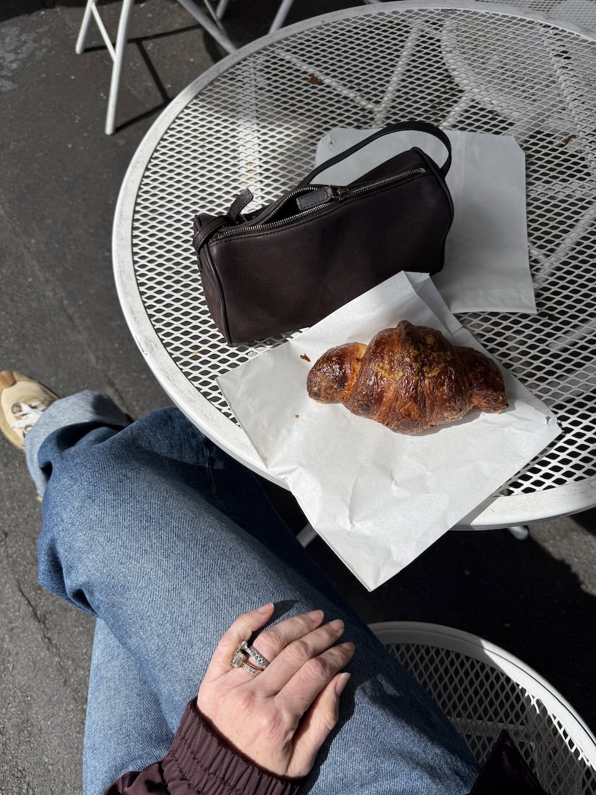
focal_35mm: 24
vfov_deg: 71.6
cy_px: 398
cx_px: 298
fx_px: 551
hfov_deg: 56.8
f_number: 1.8
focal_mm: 6.8
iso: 80
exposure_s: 1/8130
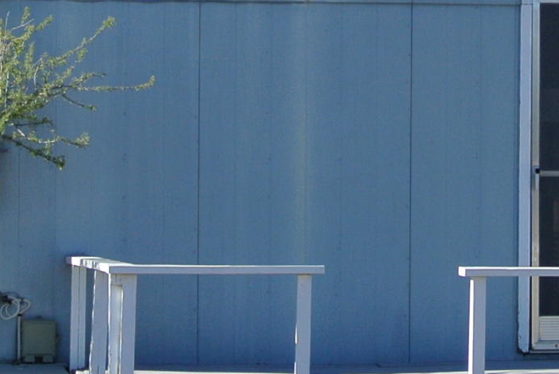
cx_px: 397
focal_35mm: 192
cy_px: 156
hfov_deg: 10.7
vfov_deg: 7.2
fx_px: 2984
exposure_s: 1/640
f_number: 4.5
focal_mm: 16.3
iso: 100
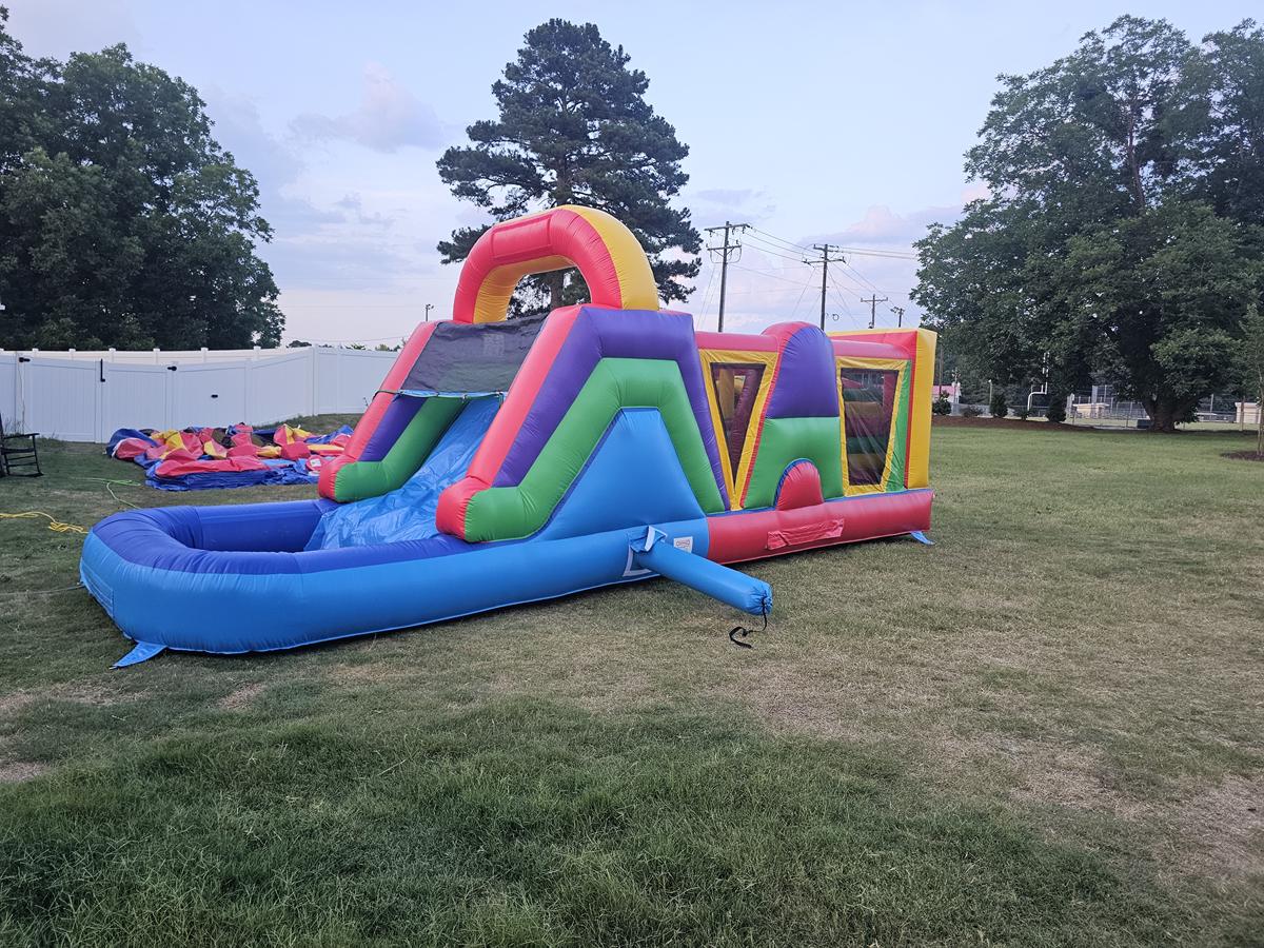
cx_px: 632
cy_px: 474
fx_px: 840
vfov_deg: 58.9
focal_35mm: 23
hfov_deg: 73.9
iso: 125
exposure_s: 1/180
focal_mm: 6.3
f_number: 1.7
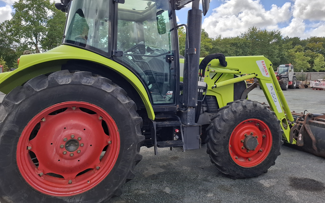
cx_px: 166
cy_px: 84
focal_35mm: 25
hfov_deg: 72.5
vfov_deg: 49.1
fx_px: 221
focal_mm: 5.54
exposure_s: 1/1140
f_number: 1.8
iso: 50
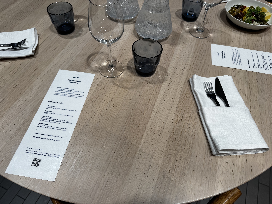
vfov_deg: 56.8
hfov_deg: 71.6
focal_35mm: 24
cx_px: 136
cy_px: 102
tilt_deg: -53.0
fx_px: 189
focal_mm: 6.76
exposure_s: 1/111
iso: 64
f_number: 1.78
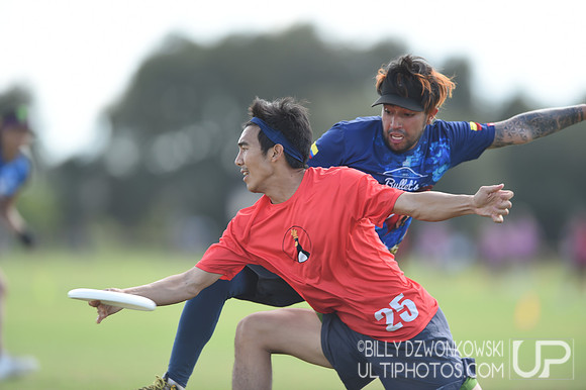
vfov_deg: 3.4
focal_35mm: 400
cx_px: 293
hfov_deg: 5.2
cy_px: 195
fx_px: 6507
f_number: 2.8
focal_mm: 400
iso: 200
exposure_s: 1/800
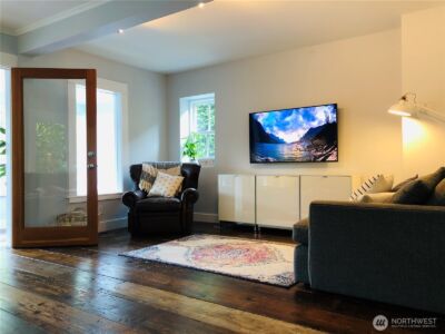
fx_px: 360
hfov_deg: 63.4
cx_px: 222
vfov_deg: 49.7
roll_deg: +0.6
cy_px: 167
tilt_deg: +0.4
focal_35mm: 28
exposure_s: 1/15
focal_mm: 3.99
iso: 40
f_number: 1.8
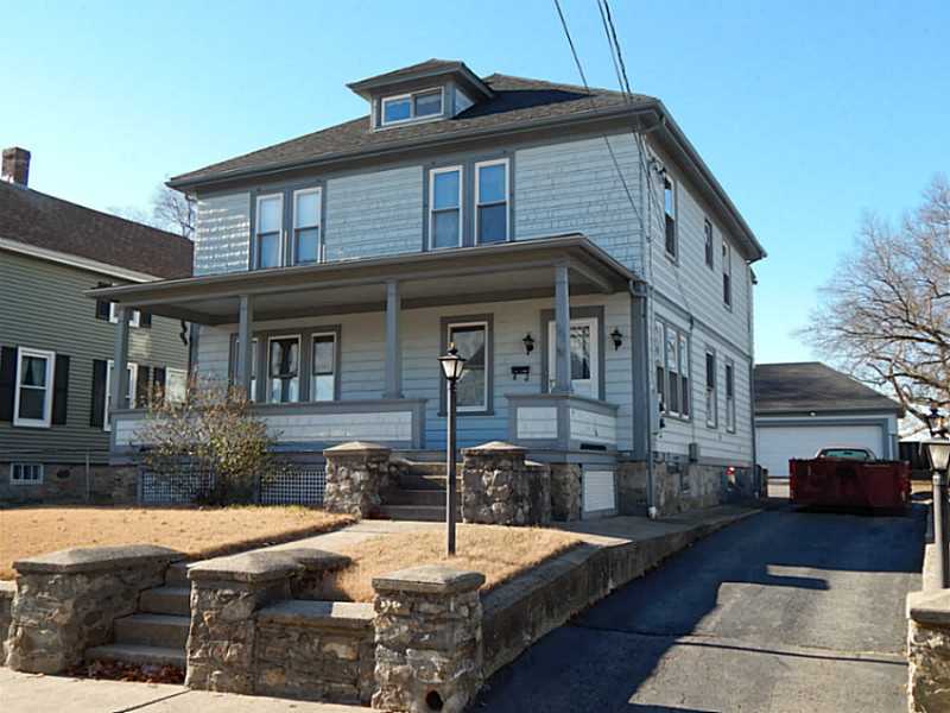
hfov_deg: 52.6
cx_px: 475
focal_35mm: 35
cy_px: 356
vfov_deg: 40.7
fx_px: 961
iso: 125
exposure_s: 1/500
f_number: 3.3
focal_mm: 6.1
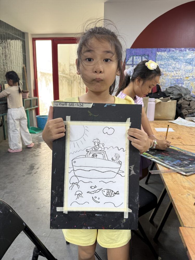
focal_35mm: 24
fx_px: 180
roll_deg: -2.0
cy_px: 130
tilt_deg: -12.8
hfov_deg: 56.8
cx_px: 98
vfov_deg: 71.6
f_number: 1.78
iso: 80
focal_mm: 6.76
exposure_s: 1/121
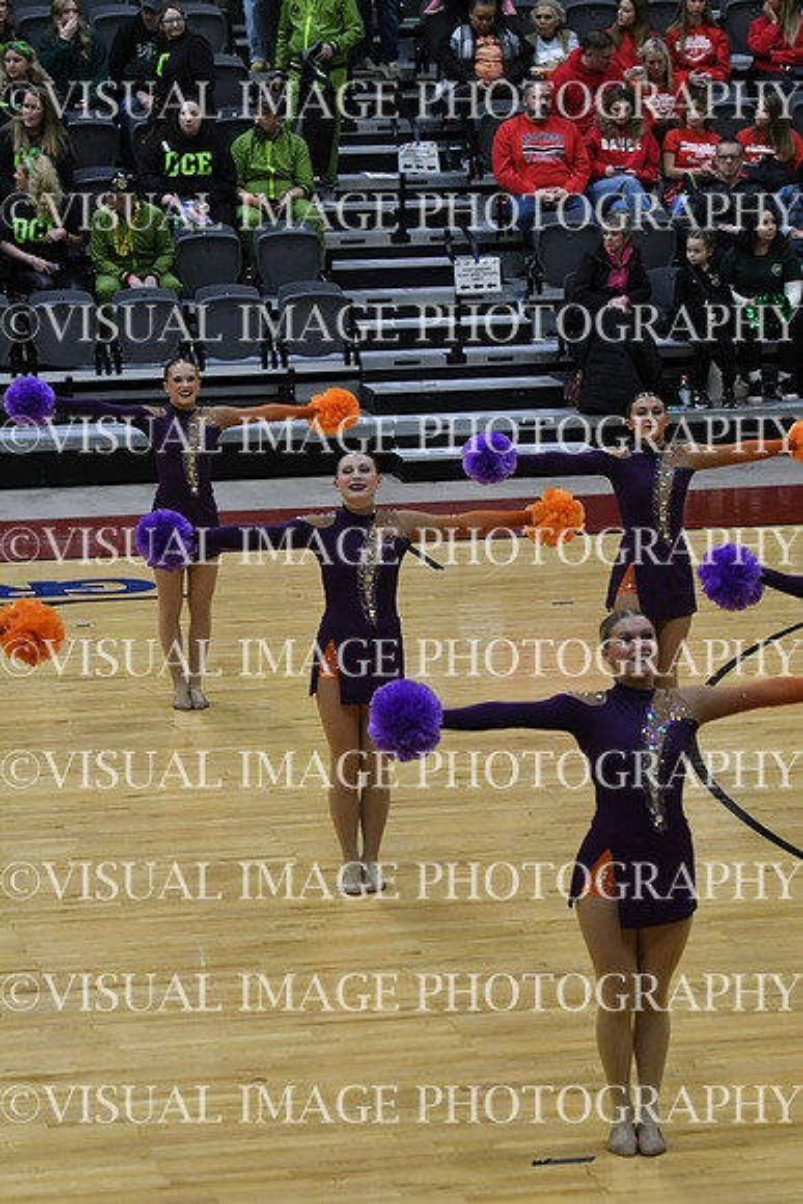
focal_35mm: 142
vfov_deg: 14.4
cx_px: 402
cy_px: 602
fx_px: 4748
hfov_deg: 9.7
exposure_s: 1/500
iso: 4000
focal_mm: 95
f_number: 4
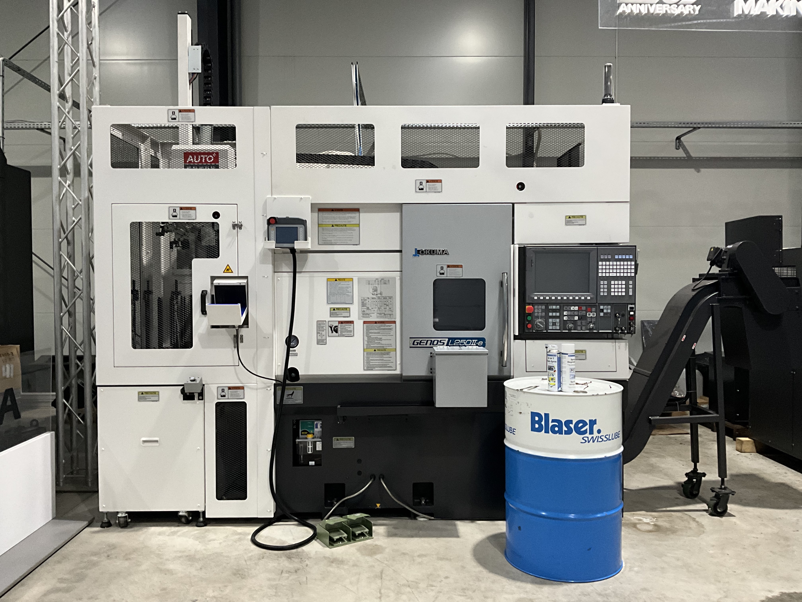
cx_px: 401
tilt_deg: -0.7
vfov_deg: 48.2
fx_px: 672
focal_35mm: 29
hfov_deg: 61.7
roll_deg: +0.4
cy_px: 301
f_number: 1.8
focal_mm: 3
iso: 200
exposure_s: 1/50
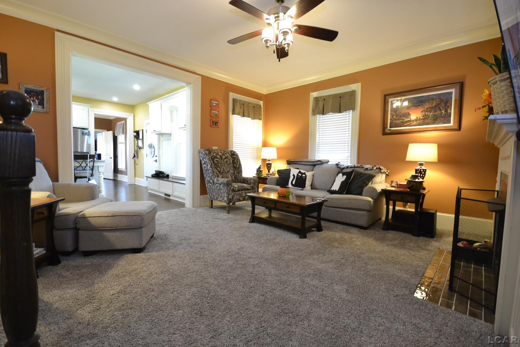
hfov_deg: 100.4
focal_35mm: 15
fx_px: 217
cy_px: 174
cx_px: 260
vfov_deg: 77.3
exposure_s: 1/60
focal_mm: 10
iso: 3200
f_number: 4
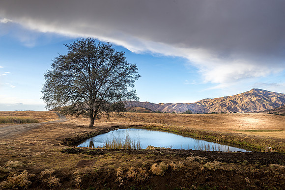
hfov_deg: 69.4
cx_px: 142
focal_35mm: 26
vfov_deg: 49.6
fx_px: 206
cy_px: 95
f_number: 11
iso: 200
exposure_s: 1/40
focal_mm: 26
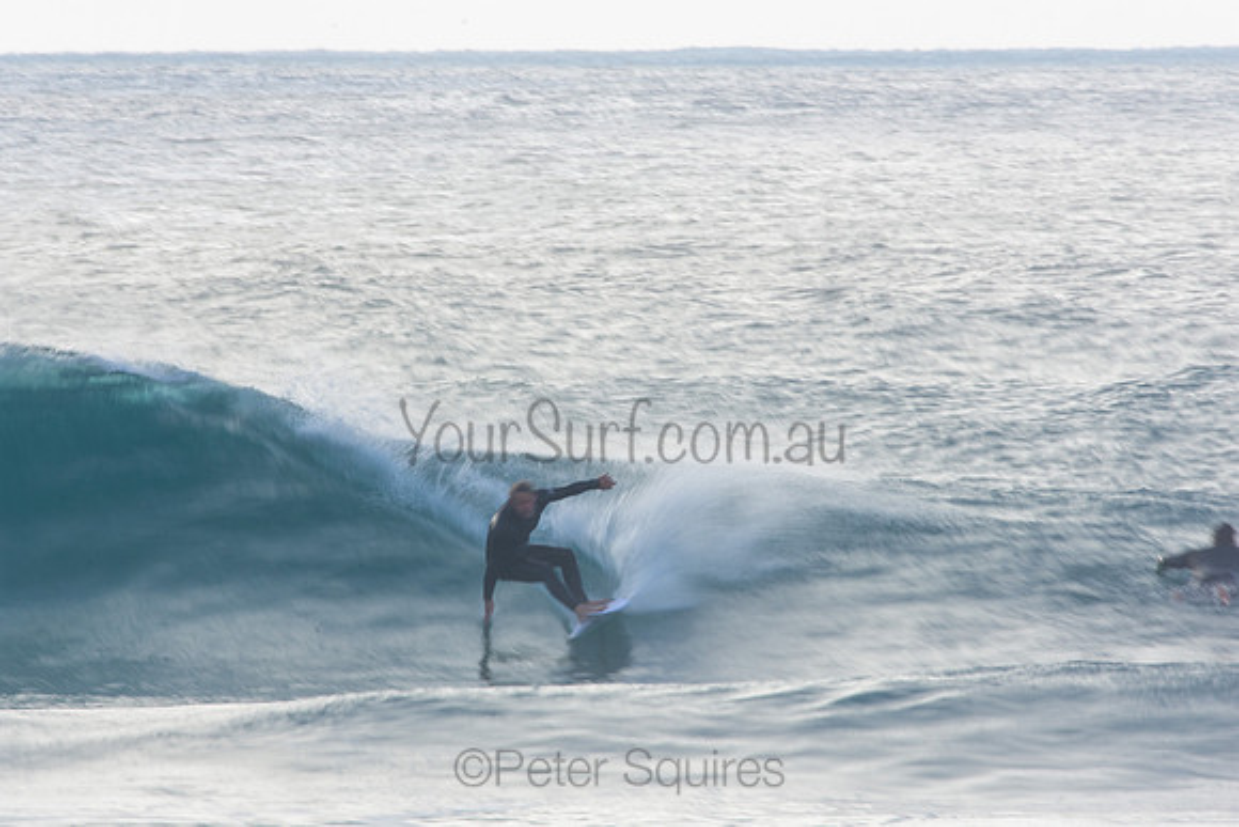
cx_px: 620
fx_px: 25817
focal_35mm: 750
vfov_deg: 1.8
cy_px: 414
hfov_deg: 2.7
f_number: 25
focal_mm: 500
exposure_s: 1/20
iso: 100
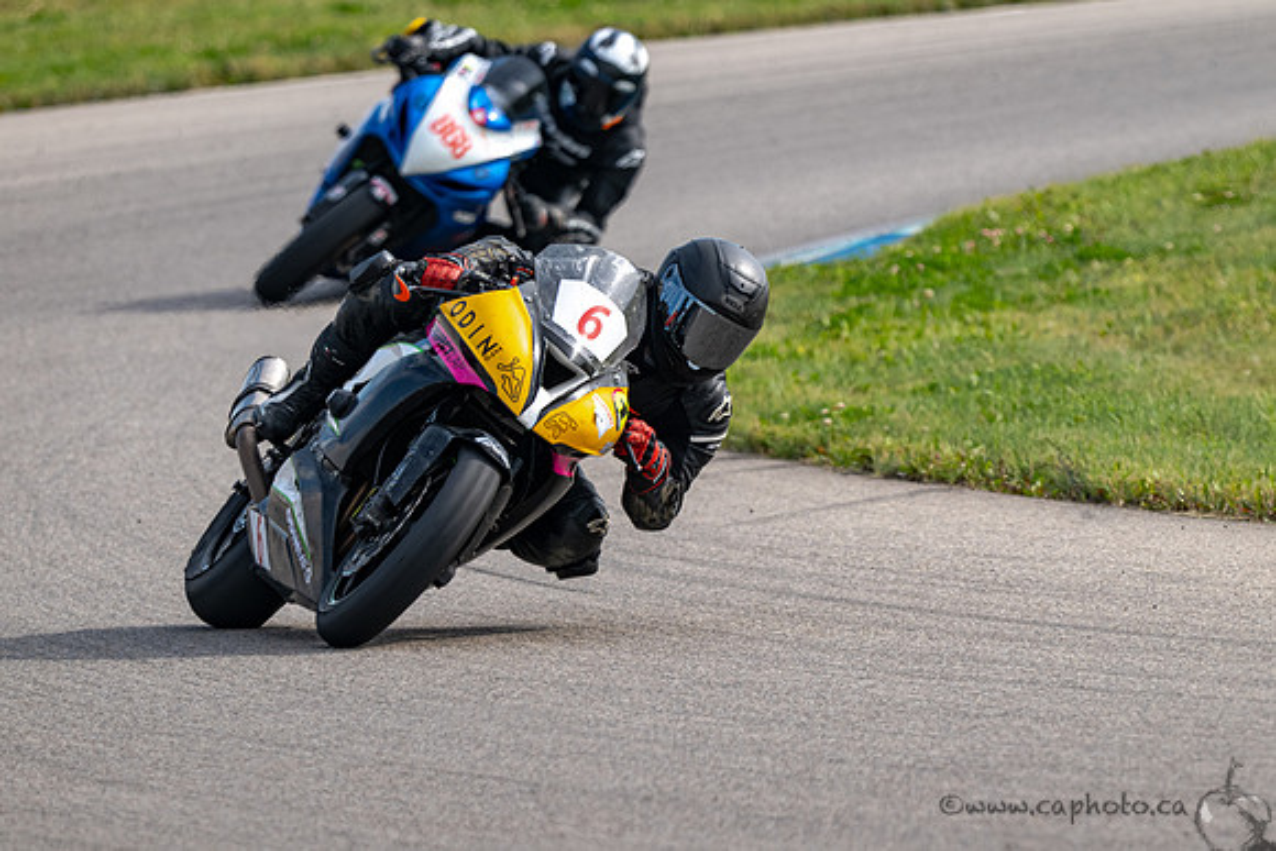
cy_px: 449
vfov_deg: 2.3
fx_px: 20945
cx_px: 620
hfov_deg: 3.5
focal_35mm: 591
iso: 280
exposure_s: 1/1250
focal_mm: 410
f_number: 6
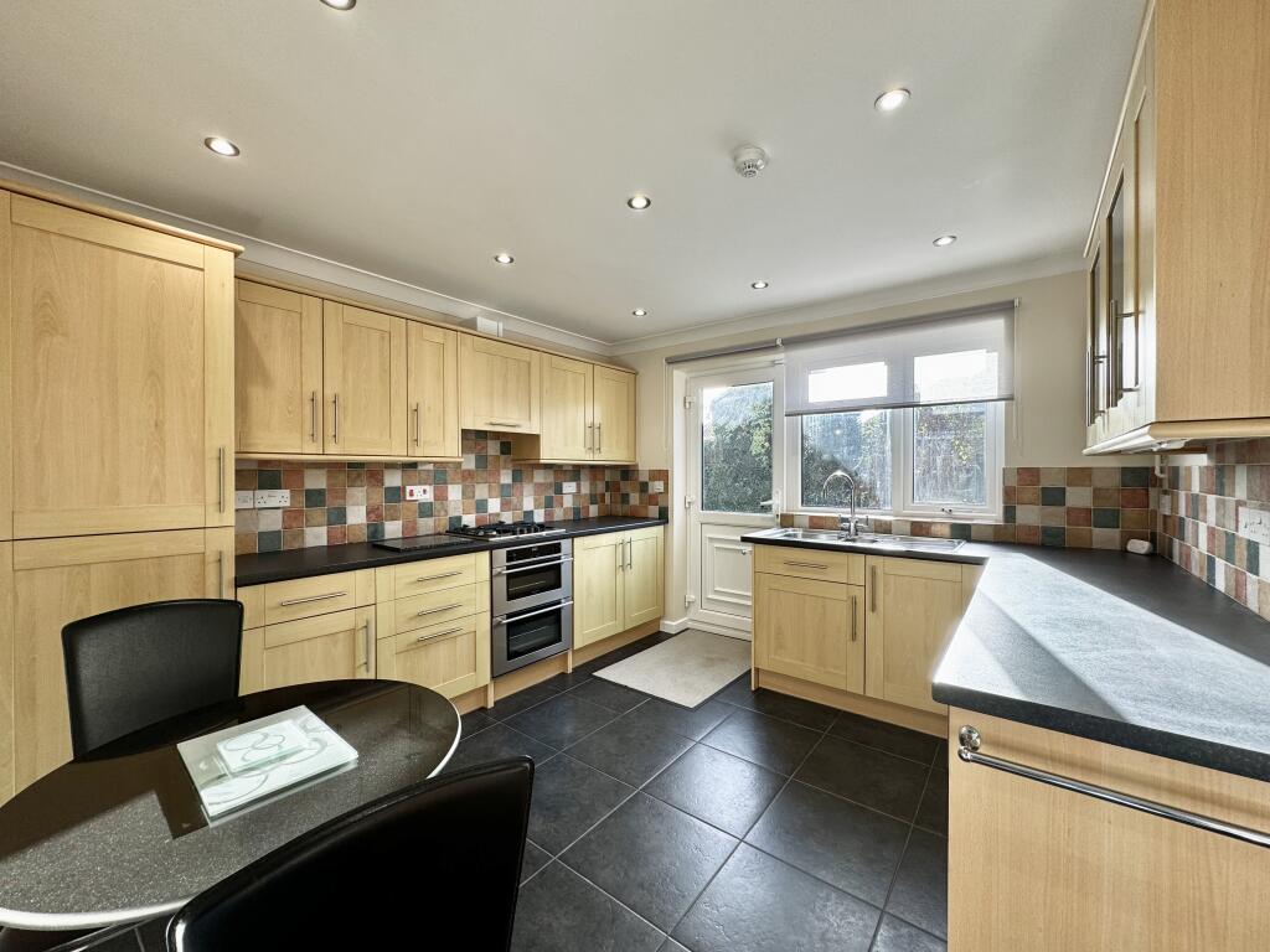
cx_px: 635
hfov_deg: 102.1
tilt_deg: -0.2
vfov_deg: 85.7
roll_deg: +0.2
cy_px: 476
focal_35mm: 14
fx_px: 514
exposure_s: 1/100
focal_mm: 2.22
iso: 50
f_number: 2.2
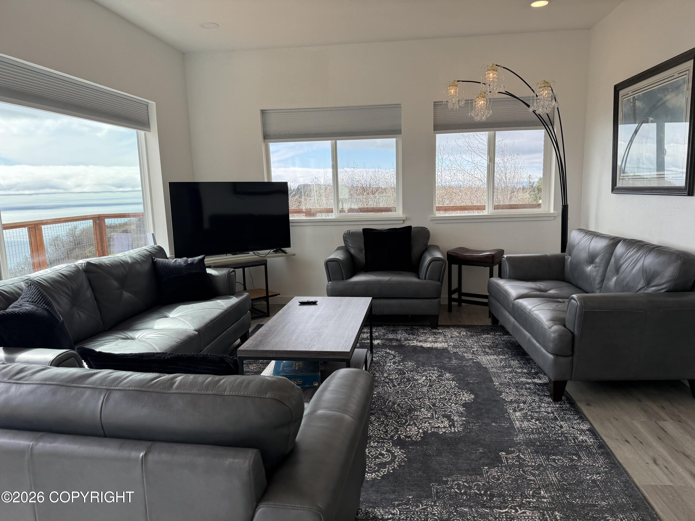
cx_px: 348
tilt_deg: -7.2
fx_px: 482
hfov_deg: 71.6
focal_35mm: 24
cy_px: 260
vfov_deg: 56.8
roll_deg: +2.3
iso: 100
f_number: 1.78
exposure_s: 1/967
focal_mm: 6.76
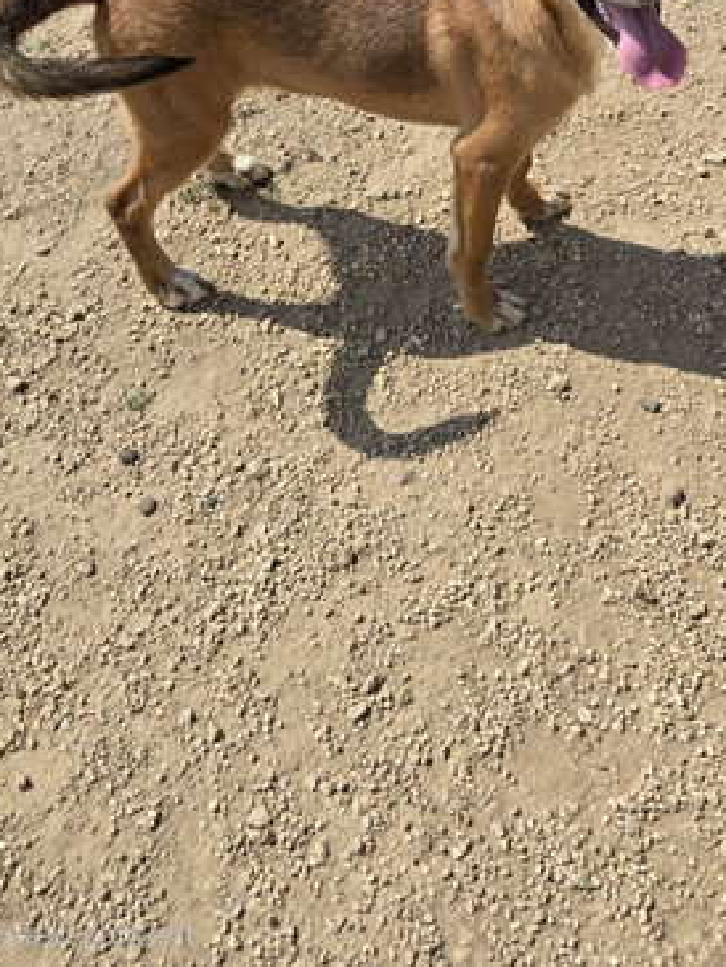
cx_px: 477
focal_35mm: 42
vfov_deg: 41.1
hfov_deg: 34.1
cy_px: 86
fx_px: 1174
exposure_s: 1/2500
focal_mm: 5.4
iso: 25
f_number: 1.8
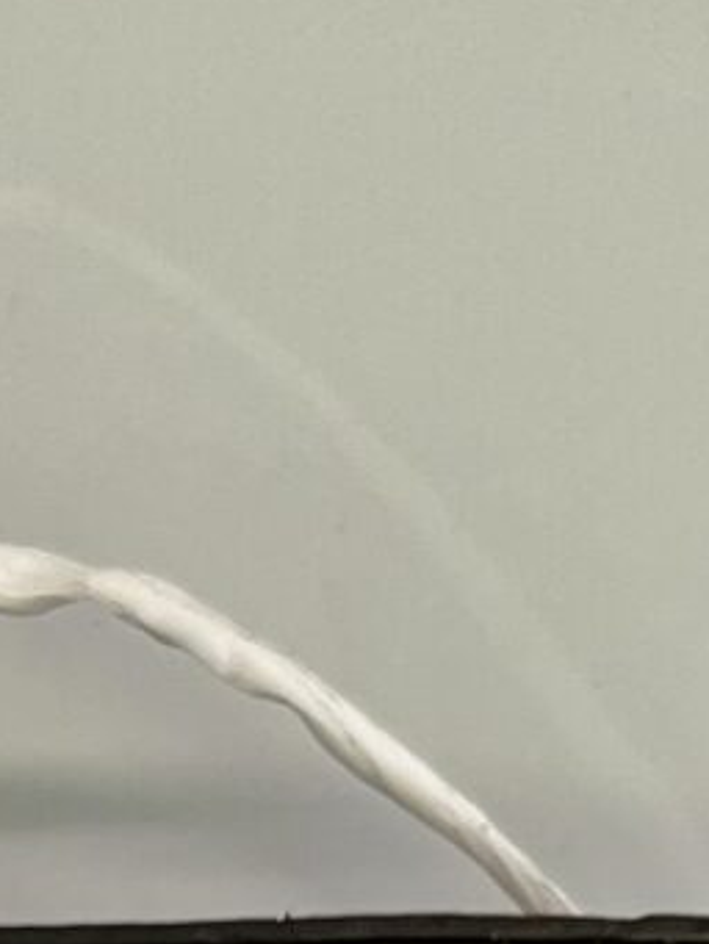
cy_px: 2395
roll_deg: -1.2
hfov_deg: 7.6
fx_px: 5322
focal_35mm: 195
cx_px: -166
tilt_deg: -39.2
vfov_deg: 9.0
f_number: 1.6
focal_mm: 5.1
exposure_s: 1/121
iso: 125
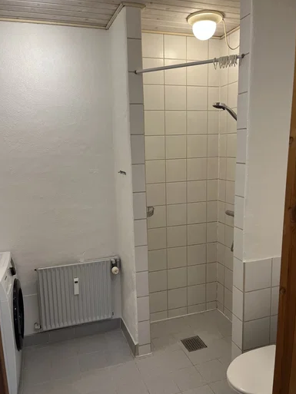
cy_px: 198
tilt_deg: -9.8
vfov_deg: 65.3
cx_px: 145
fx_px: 308
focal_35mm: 27
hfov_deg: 51.4
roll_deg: +0.8
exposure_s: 1/100
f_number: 1.6
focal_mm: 5.1
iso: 80
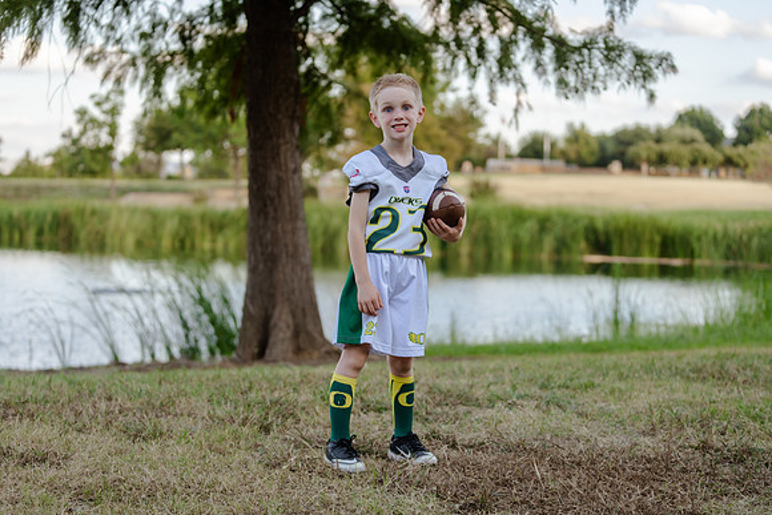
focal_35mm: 70
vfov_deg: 19.5
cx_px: 386
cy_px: 258
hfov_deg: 28.8
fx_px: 1501
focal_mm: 70
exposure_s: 1/320
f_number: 2.8
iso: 160
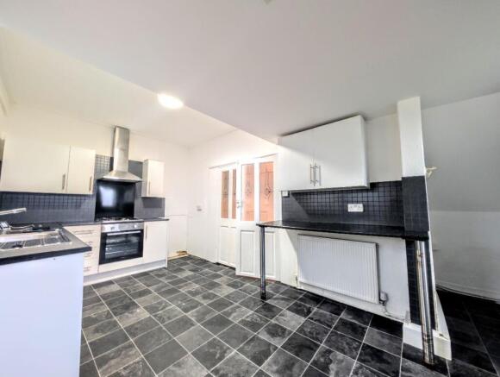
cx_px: 250
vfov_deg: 94.7
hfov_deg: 110.4
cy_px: 188
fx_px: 174
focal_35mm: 12
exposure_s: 1/16.7
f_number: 1.7
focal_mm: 2.02
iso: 103
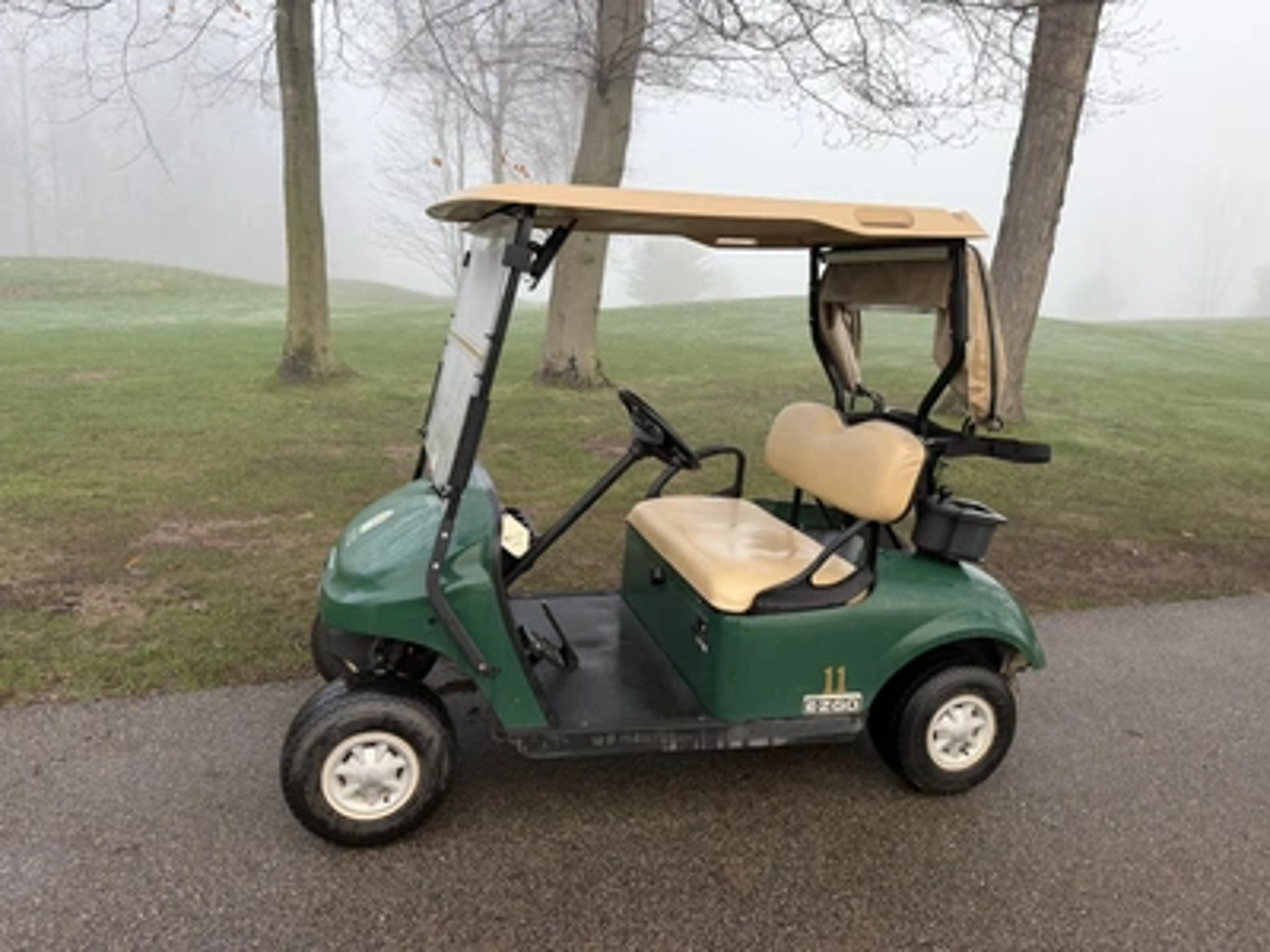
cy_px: 476
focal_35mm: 24
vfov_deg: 56.8
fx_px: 881
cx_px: 635
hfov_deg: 71.6
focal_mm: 6.76
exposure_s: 1/154
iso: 80
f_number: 1.78
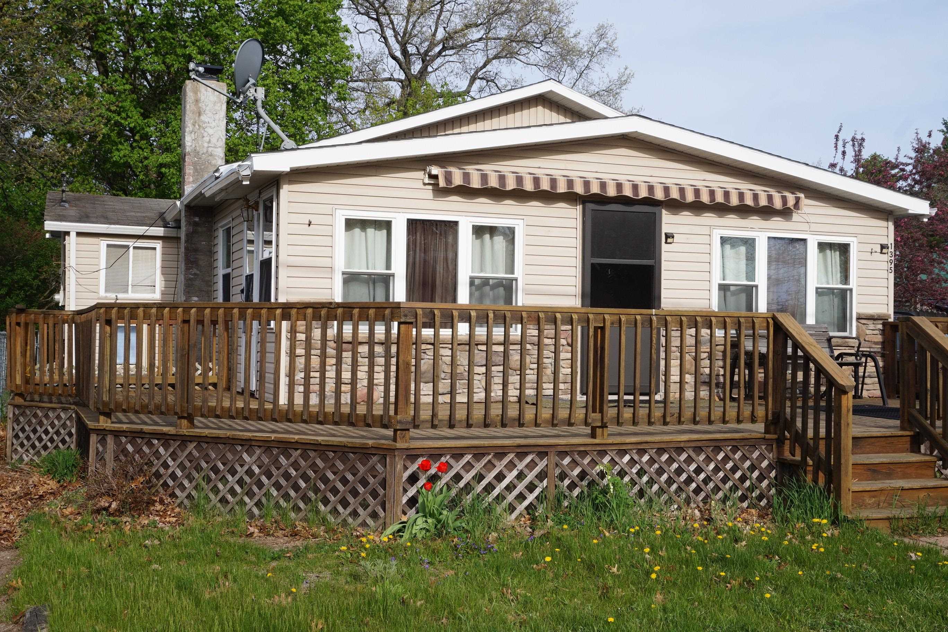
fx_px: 1066
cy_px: 316
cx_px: 474
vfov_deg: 33.0
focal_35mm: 40
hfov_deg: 47.9
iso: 100
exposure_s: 1/80
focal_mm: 27
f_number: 13
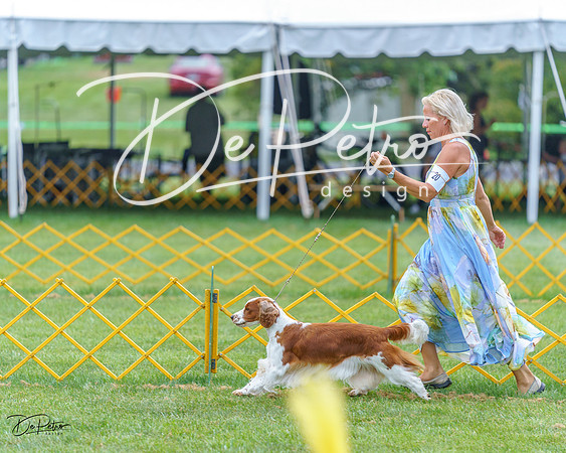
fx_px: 3772
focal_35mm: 225
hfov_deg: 8.6
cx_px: 283
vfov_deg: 6.9
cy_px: 226
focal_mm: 200
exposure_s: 1/640
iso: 640
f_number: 2.8
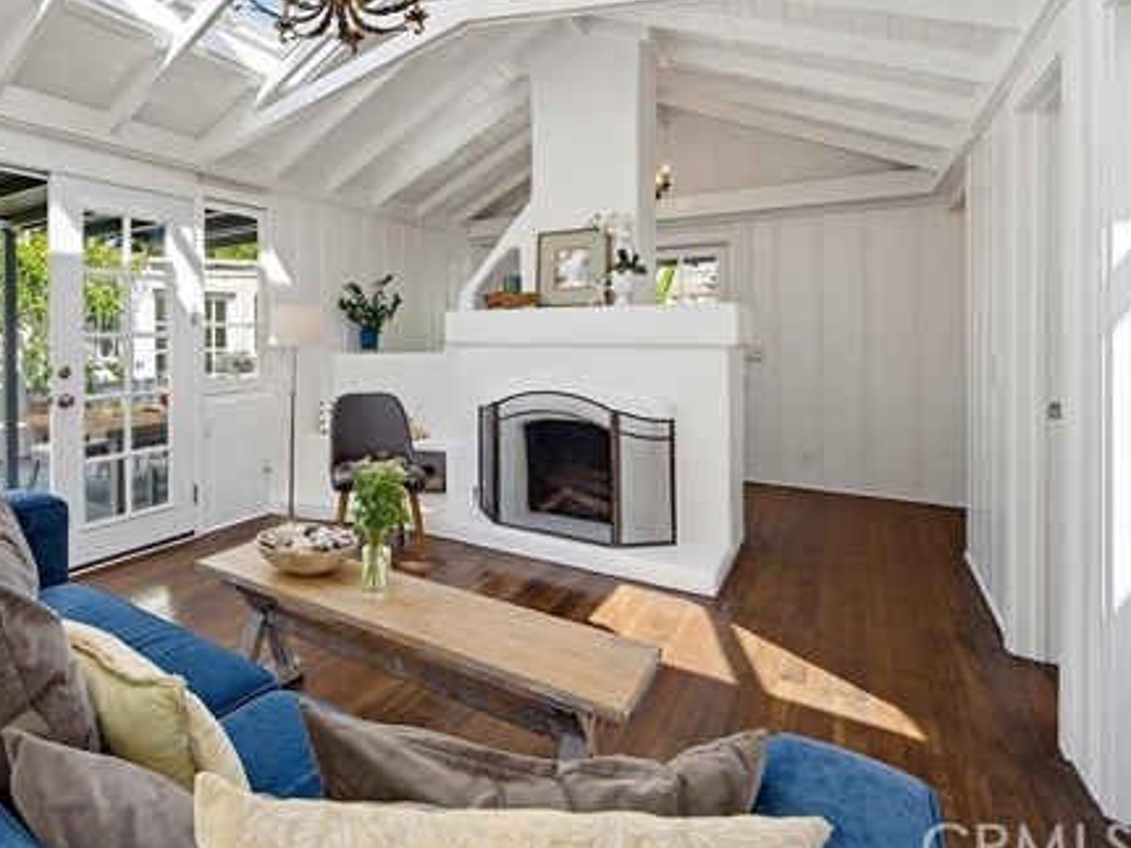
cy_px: 326
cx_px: 320
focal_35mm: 20
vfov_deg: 65.1
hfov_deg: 77.3
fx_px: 653
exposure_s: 1/15
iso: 400
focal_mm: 14
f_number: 8
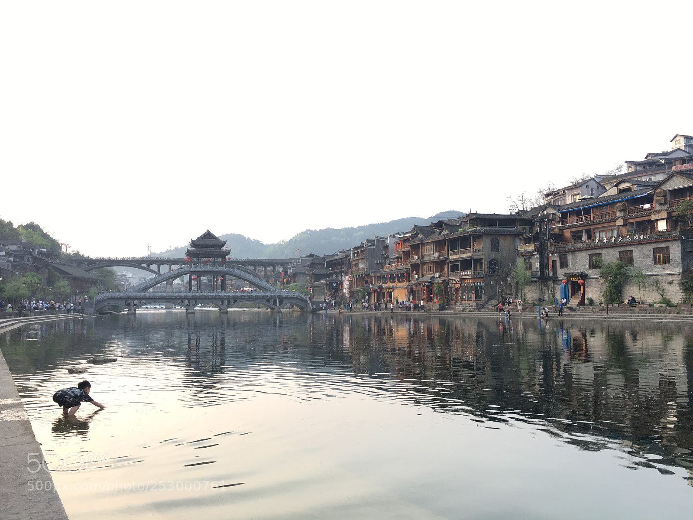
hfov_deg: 61.7
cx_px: 346
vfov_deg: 48.2
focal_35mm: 29
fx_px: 581
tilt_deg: +4.3
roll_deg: -0.1
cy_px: 260
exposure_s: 1/100
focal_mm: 4.15
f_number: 2.2
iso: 32
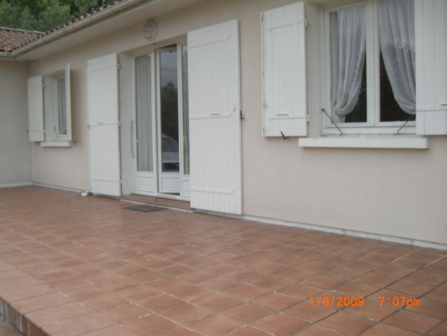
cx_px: 224
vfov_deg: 37.7
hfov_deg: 49.0
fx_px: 491
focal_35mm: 38
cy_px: 168
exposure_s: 1/125
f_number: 2.7
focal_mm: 6.2
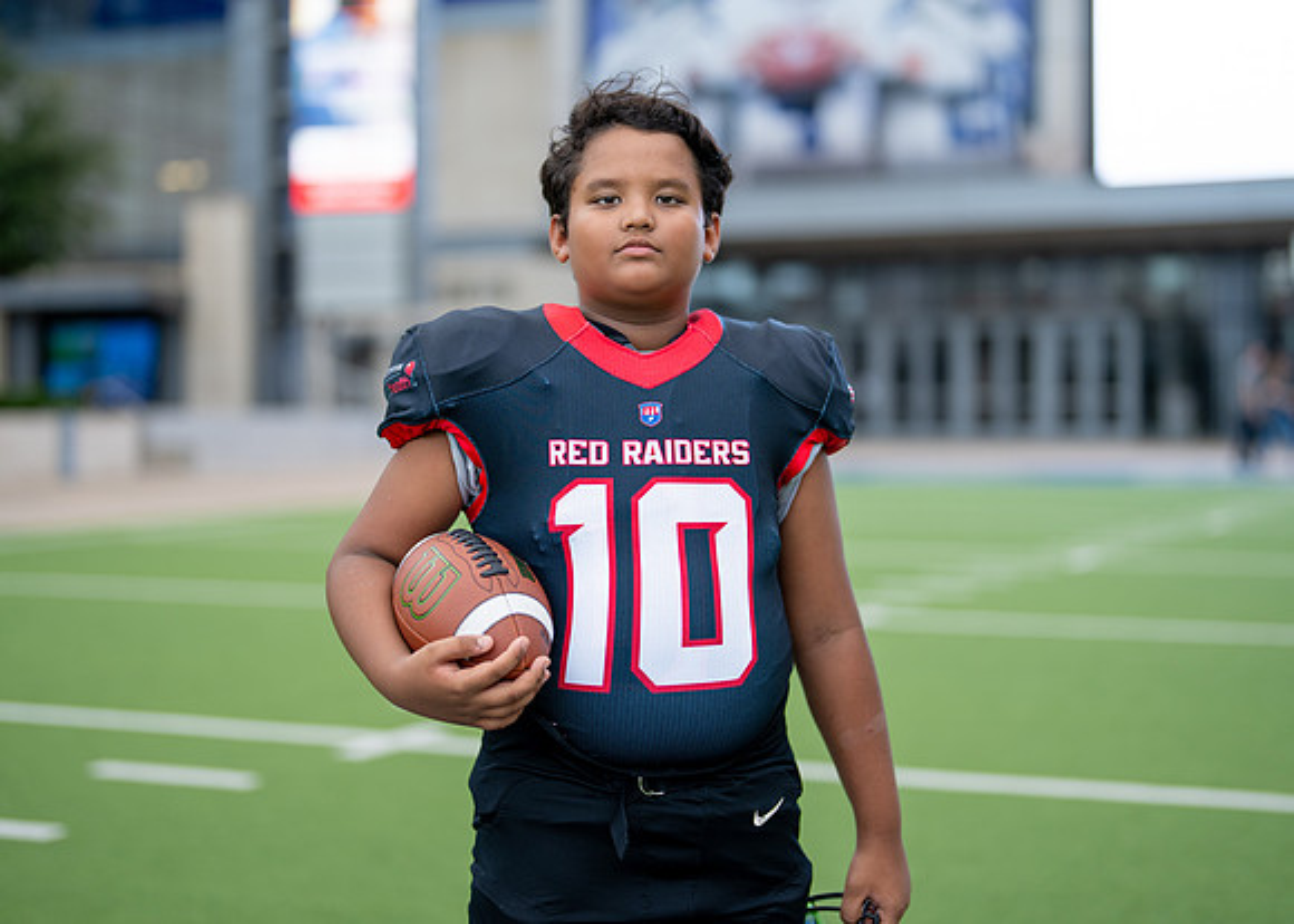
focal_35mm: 64
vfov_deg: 22.2
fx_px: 2348
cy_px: 380
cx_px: 654
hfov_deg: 30.8
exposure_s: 1/1000
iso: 100
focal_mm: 50
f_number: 1.2
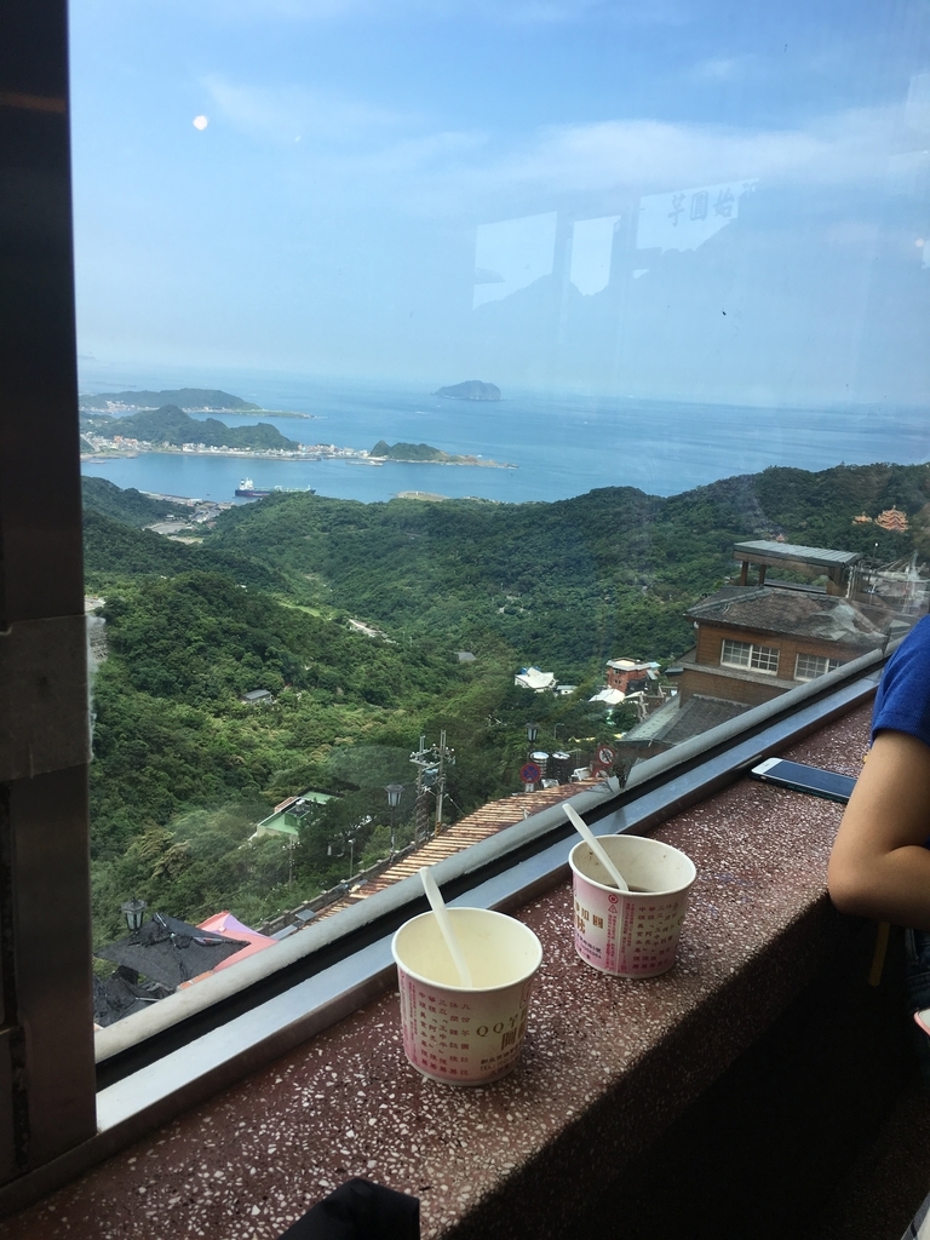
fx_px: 1039
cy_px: 620
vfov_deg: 61.7
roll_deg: -2.6
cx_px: 465
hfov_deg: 48.2
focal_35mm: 29
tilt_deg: -12.1
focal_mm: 4.15
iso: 25
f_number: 2.2
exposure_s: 1/801
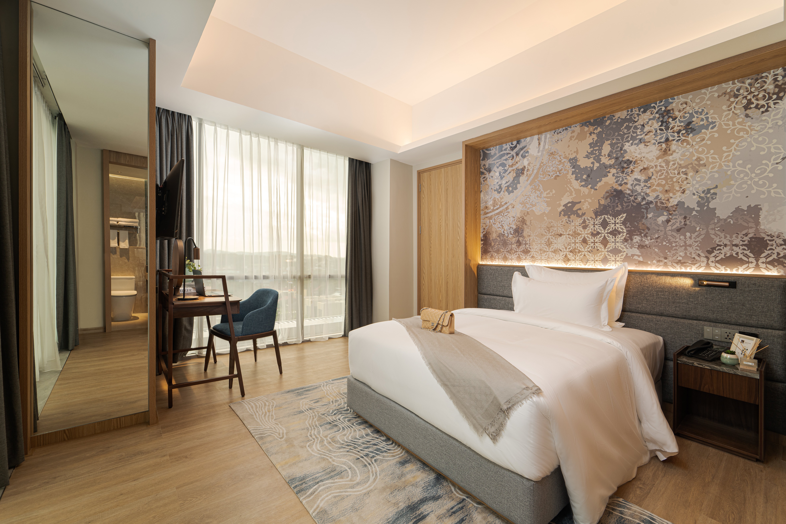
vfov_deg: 81.2
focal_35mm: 14
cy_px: 262
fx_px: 306
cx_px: 393
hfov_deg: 104.2
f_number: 8
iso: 250
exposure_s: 1/13
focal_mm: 14
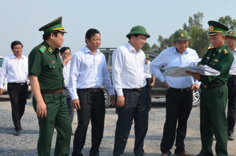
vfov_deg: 26.4
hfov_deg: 38.6
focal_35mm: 51
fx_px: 334
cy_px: 90
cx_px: 151
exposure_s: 1/250
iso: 100
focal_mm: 22
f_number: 8
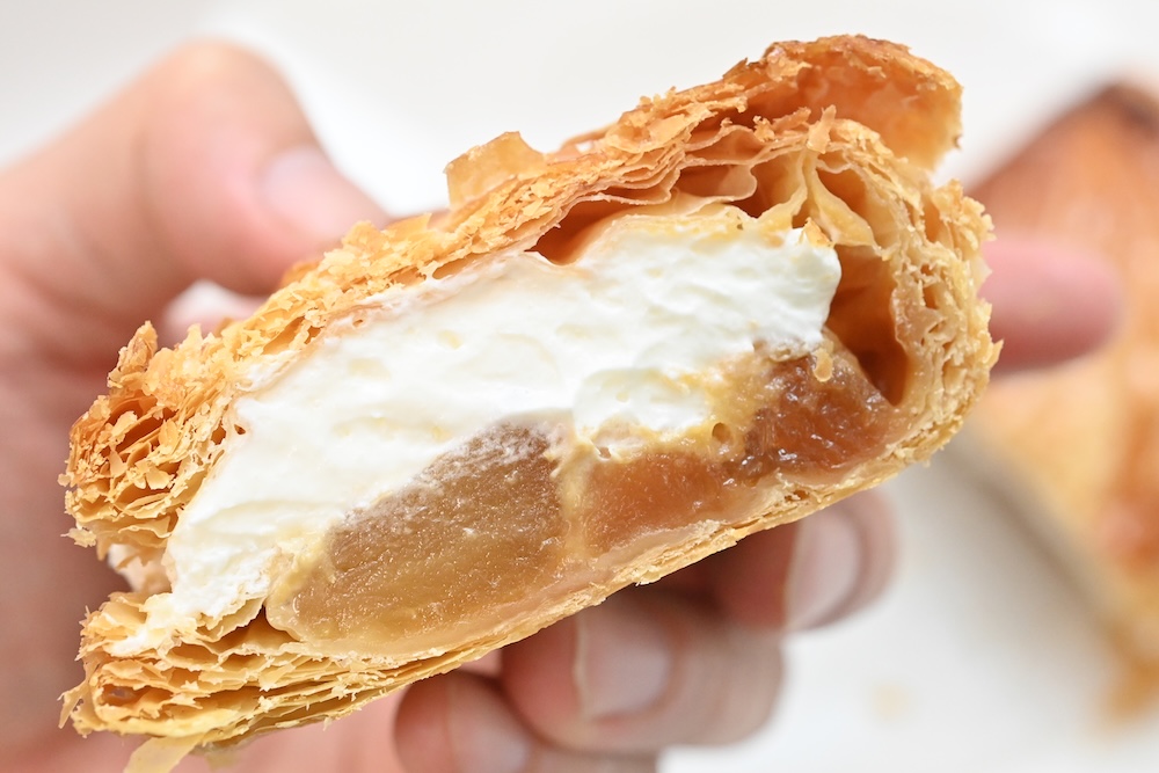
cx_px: 580
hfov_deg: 33.4
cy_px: 386
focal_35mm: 60
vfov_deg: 22.6
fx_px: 1932
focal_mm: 60
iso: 6400
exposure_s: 1/200
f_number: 8
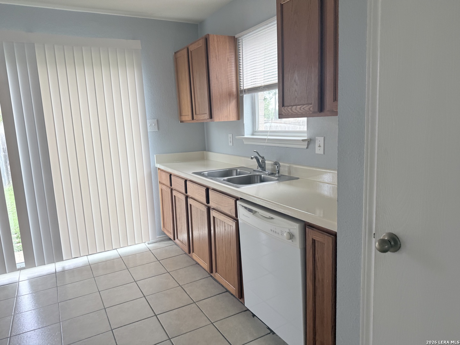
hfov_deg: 71.6
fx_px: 319
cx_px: 230
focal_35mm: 24
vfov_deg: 56.8
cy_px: 172
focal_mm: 6.76
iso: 80
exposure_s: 1/121
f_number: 1.78
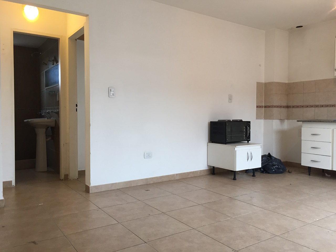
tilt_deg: -1.2
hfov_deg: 61.7
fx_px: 281
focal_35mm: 29
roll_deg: -0.8
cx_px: 168
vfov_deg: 48.2
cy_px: 126
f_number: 2.2
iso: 32
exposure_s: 1/33
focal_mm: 4.15
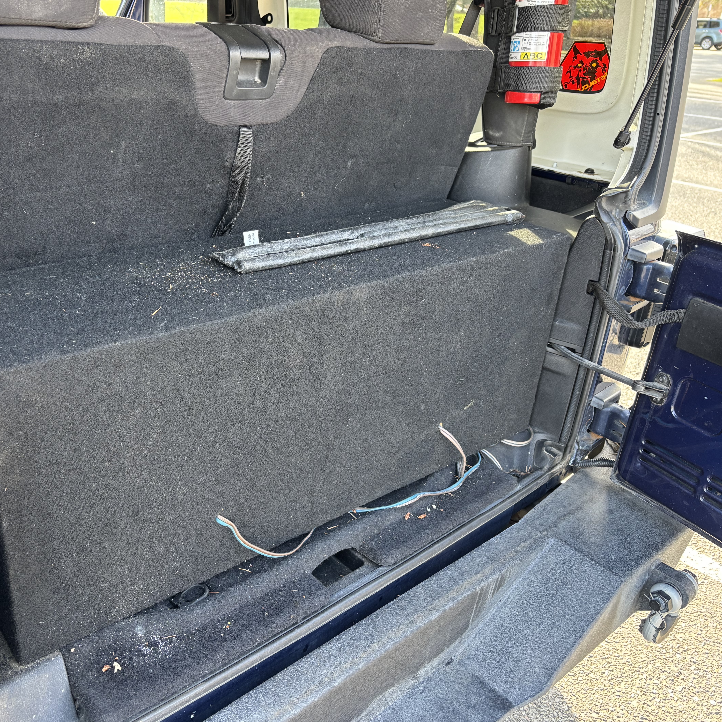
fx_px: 732
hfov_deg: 52.1
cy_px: 360
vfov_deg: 52.5
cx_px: 277
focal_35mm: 31
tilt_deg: -26.0
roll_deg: -1.2
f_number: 1.6
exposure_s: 1/93
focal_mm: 5.96
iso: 125
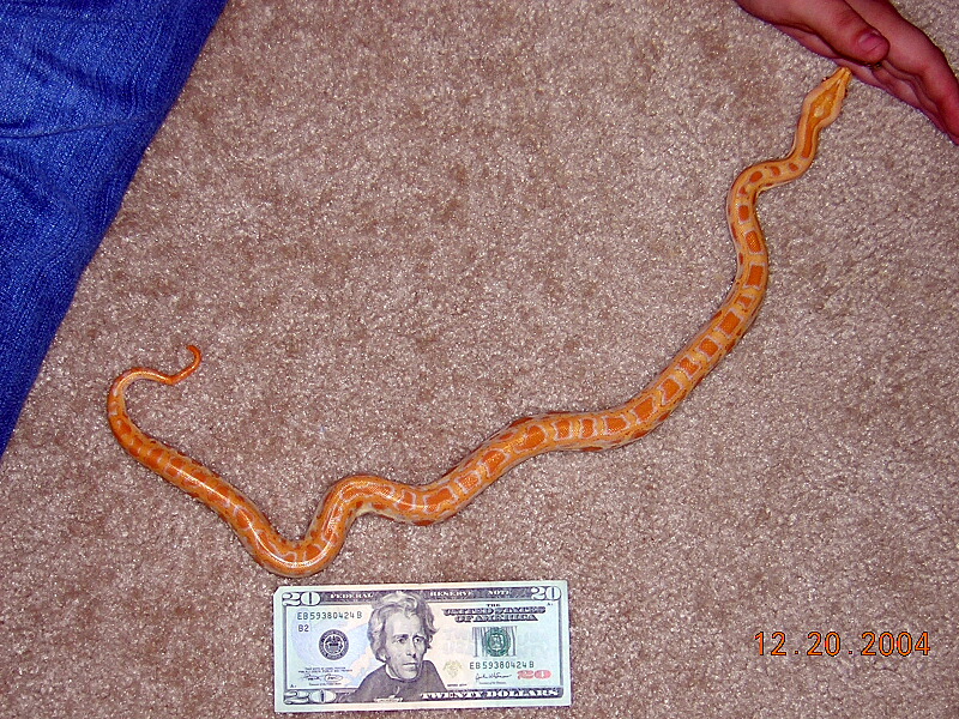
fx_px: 2050
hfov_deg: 26.3
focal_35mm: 74
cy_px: 360
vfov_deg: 19.9
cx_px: 480
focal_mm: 9.6
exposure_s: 1/60.1
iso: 100
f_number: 3.8
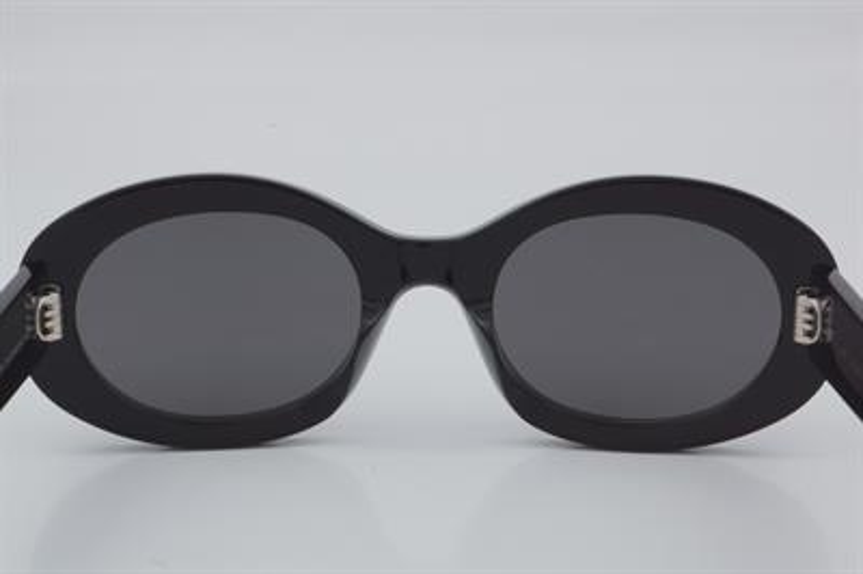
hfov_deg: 24.6
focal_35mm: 82
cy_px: 287
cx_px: 432
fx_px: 1976
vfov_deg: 16.5
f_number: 32
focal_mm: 55
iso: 100
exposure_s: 1/4
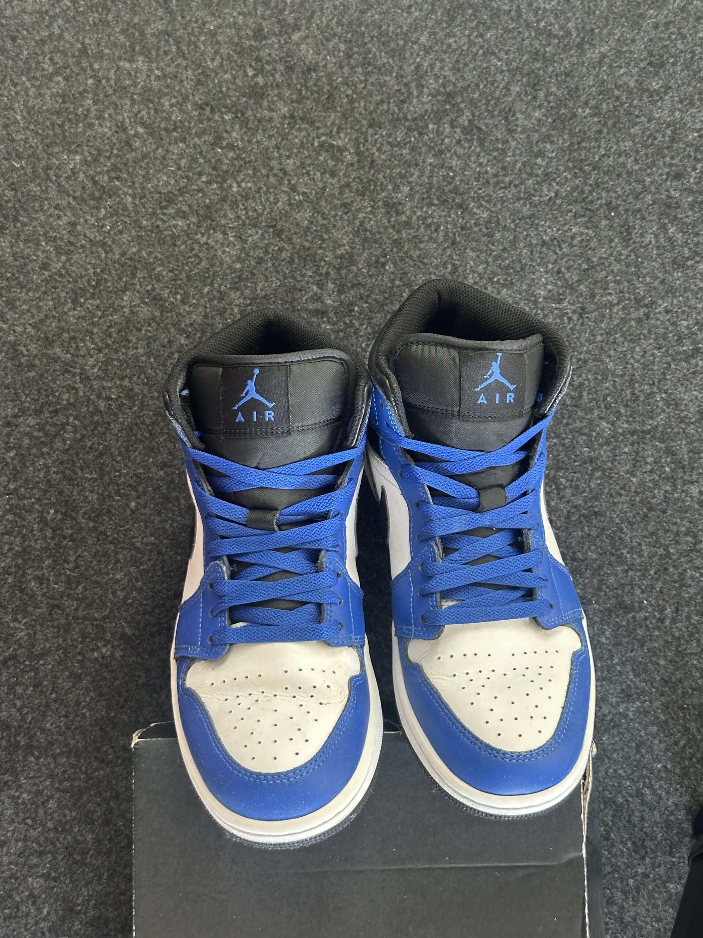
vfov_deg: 39.7
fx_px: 1300
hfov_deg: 30.3
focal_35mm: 48
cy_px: 469
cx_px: 352
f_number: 1.78
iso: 250
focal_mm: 6.86
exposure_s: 1/33
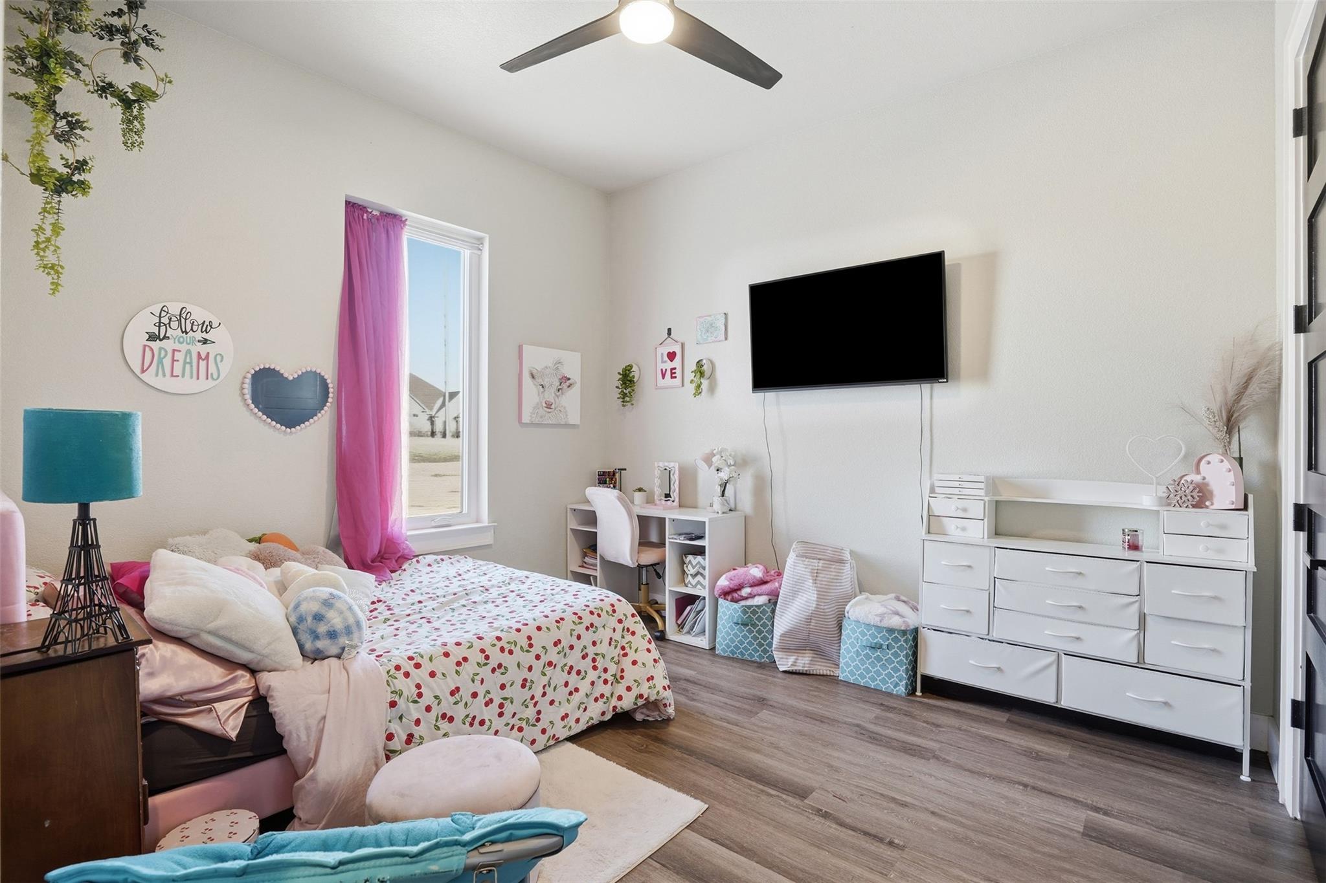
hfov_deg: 96.7
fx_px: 589
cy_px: 442
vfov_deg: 73.7
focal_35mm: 16
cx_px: 663
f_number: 9
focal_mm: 16
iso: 160
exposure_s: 1/10
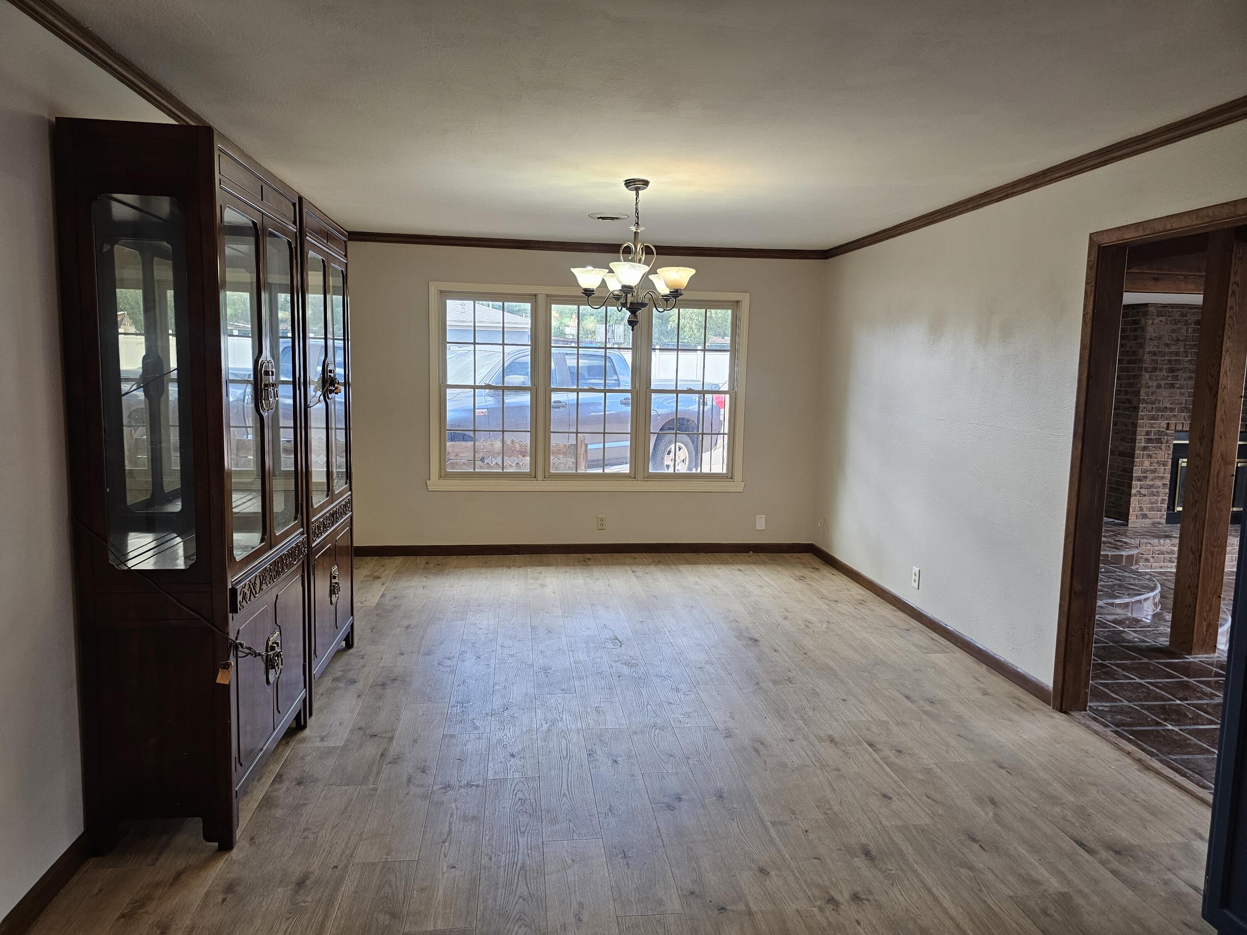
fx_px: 829
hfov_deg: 73.9
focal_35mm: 23
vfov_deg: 58.9
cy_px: 468
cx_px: 624
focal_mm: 6.3
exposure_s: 1/120
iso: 100
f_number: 1.7
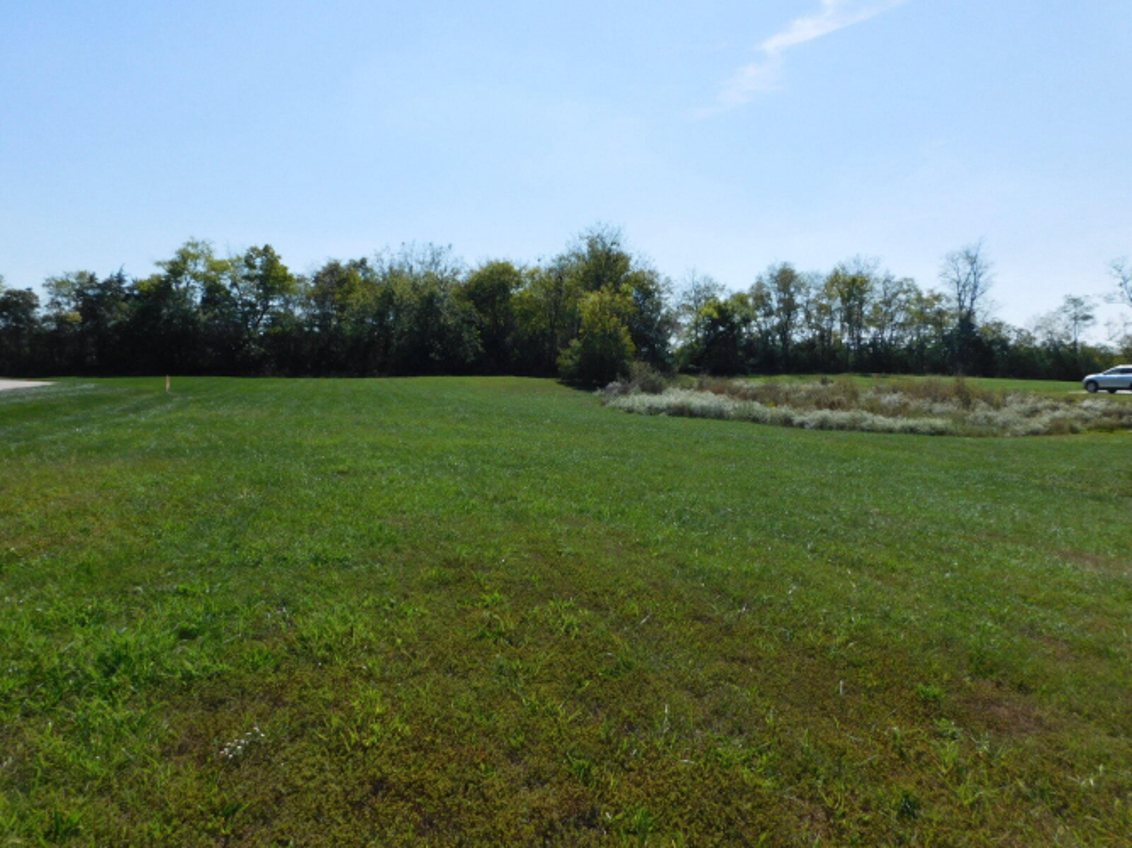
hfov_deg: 73.9
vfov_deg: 58.9
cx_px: 566
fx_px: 752
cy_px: 424
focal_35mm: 23
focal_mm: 4
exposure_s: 1/640
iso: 125
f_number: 6
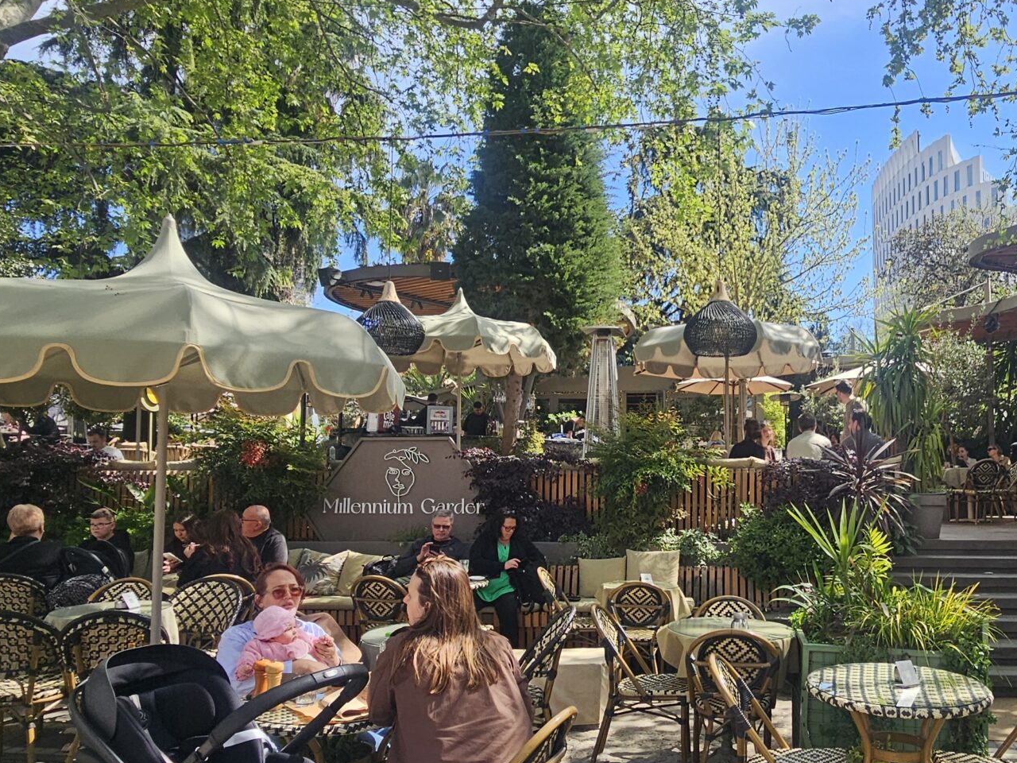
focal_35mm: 26
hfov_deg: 65.3
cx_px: 690
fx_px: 764
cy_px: 447
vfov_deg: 52.8
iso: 50
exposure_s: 1/841
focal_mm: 2.2
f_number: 2.2
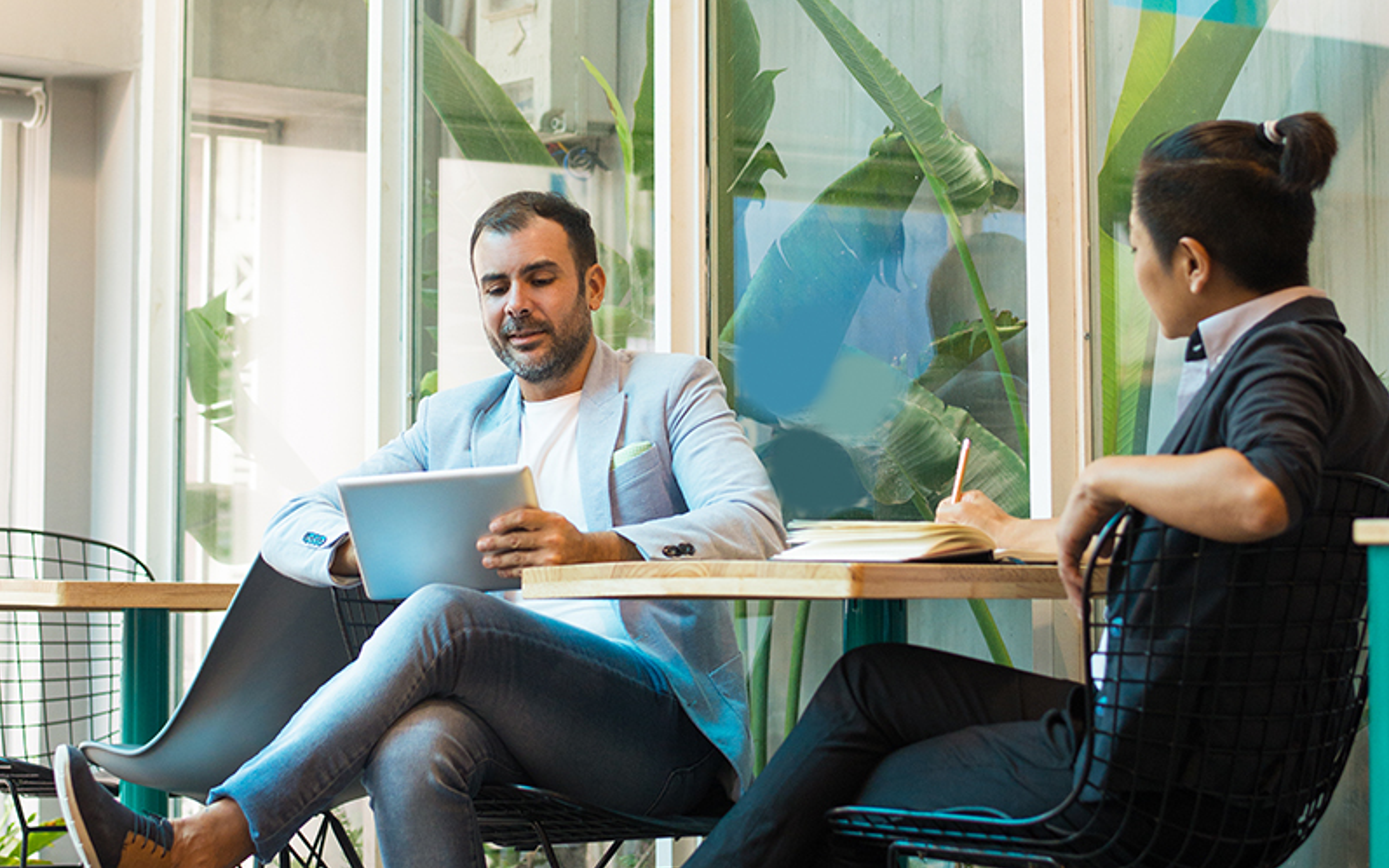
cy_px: 186
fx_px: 3369
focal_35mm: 89
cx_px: 696
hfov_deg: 23.3
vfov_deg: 14.6
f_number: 2.8
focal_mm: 58
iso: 500
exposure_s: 1/100
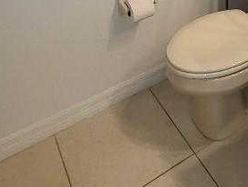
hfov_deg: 37.4
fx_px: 344
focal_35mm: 48
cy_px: -107
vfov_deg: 23.2
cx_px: 218
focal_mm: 2.2
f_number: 2.2
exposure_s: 1/59
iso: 160
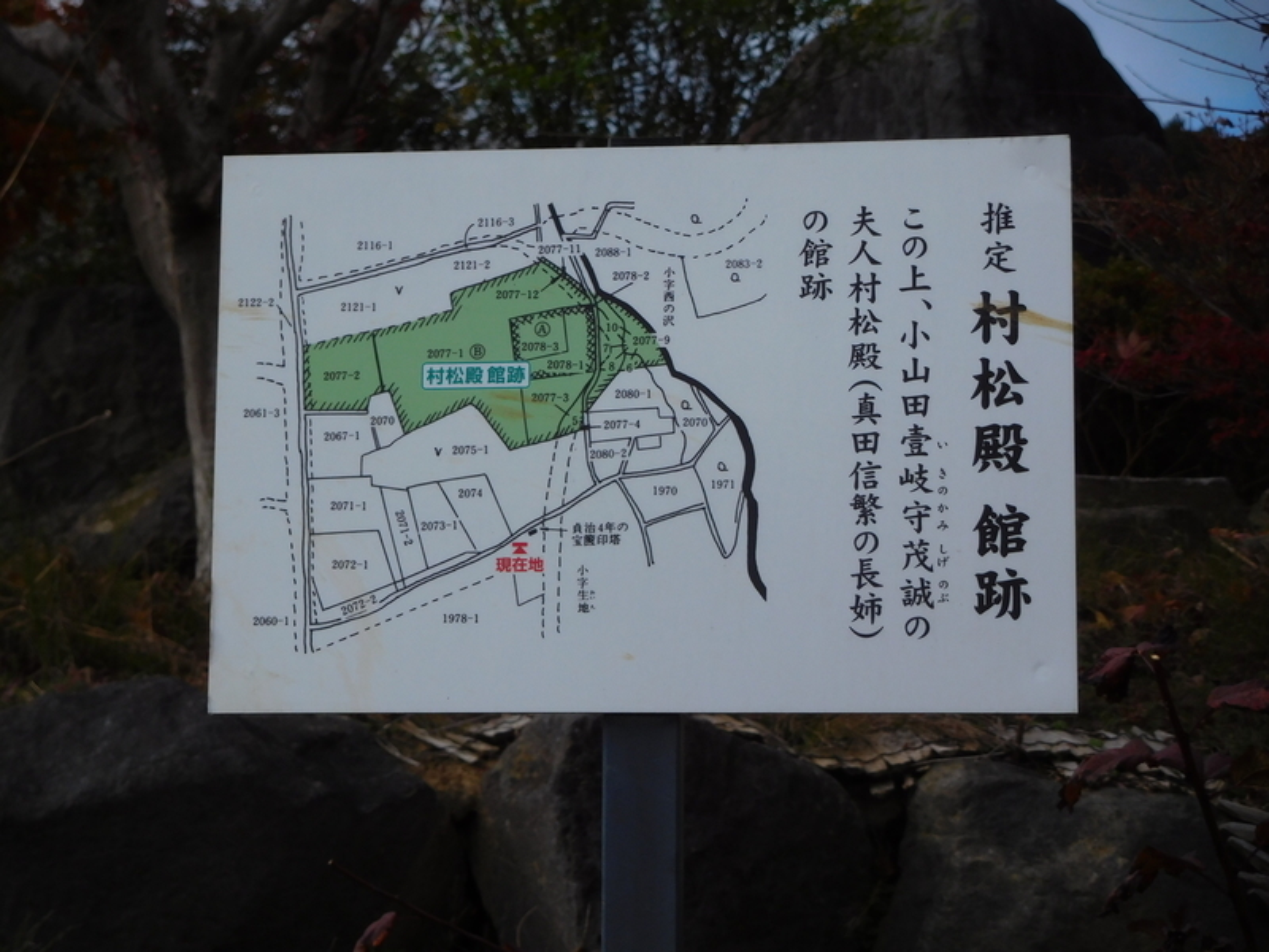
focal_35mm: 112
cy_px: 476
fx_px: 4106
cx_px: 634
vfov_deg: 13.2
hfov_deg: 17.6
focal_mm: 20
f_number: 4.9
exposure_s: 1/1000
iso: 125
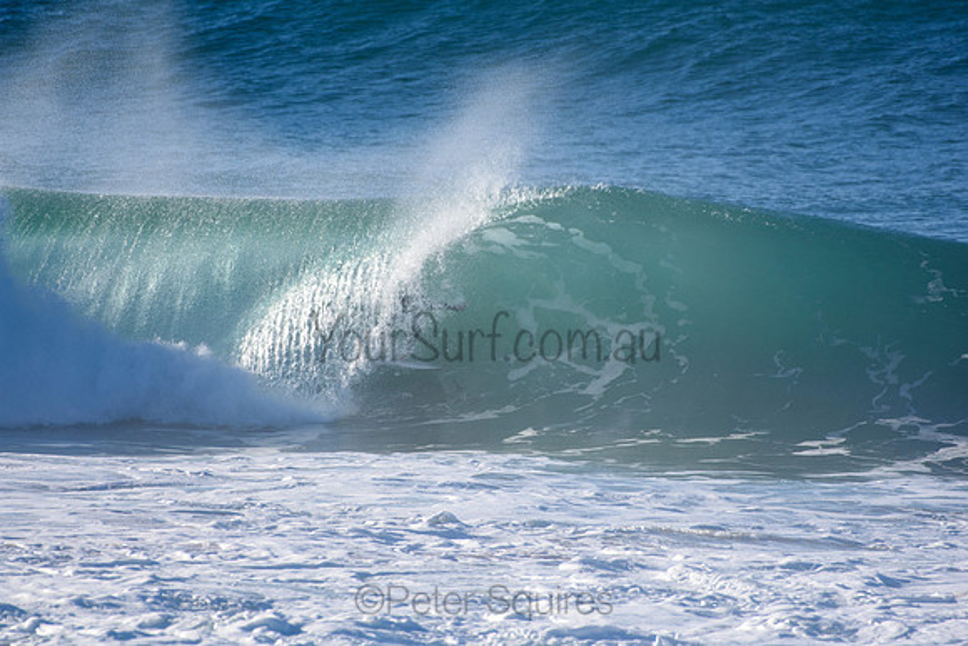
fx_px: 20170
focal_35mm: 750
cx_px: 484
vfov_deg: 1.8
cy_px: 323
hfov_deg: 2.7
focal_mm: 500
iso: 320
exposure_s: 1/2000
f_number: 5.6
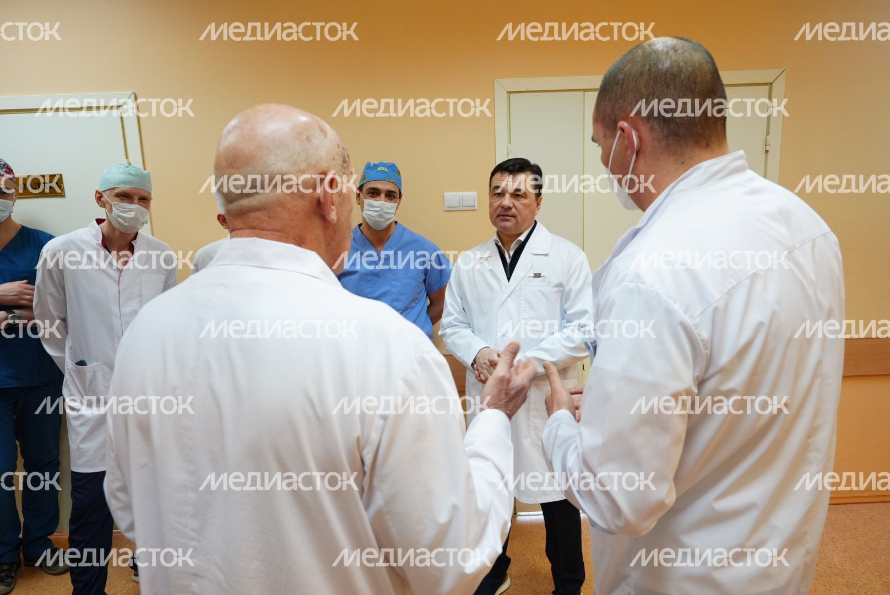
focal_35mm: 22
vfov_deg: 57.3
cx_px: 445
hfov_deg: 78.5
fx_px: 544
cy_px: 298
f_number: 6.3
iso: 1250
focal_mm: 22
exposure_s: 1/40
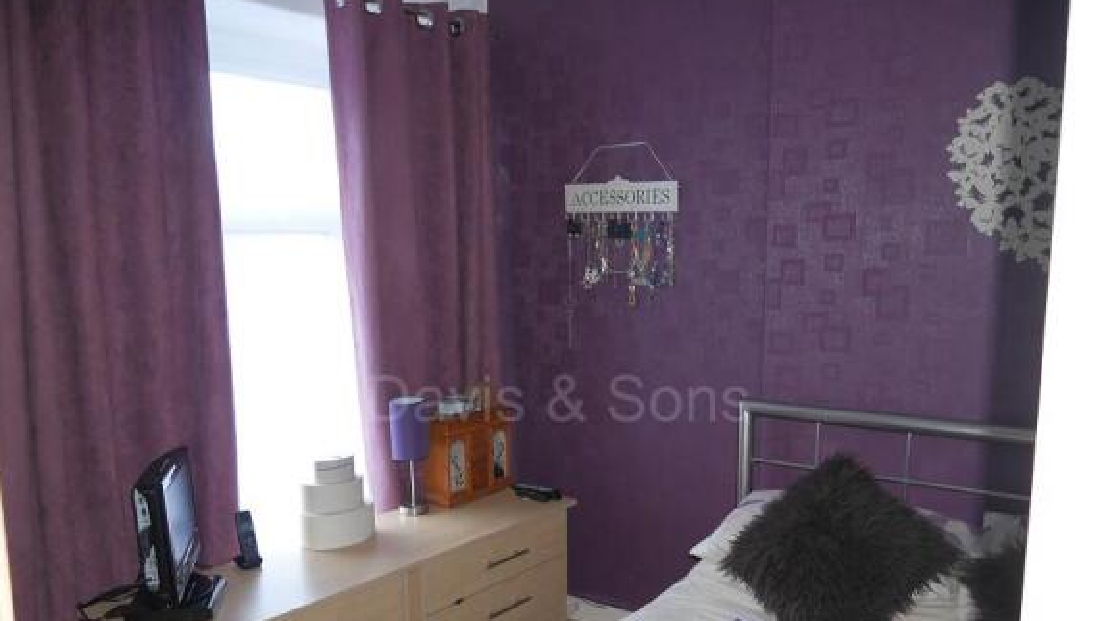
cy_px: 399
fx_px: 908
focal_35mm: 31
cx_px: 559
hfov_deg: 62.6
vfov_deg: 37.5
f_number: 3.5
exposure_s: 1/60
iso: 800
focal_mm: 14
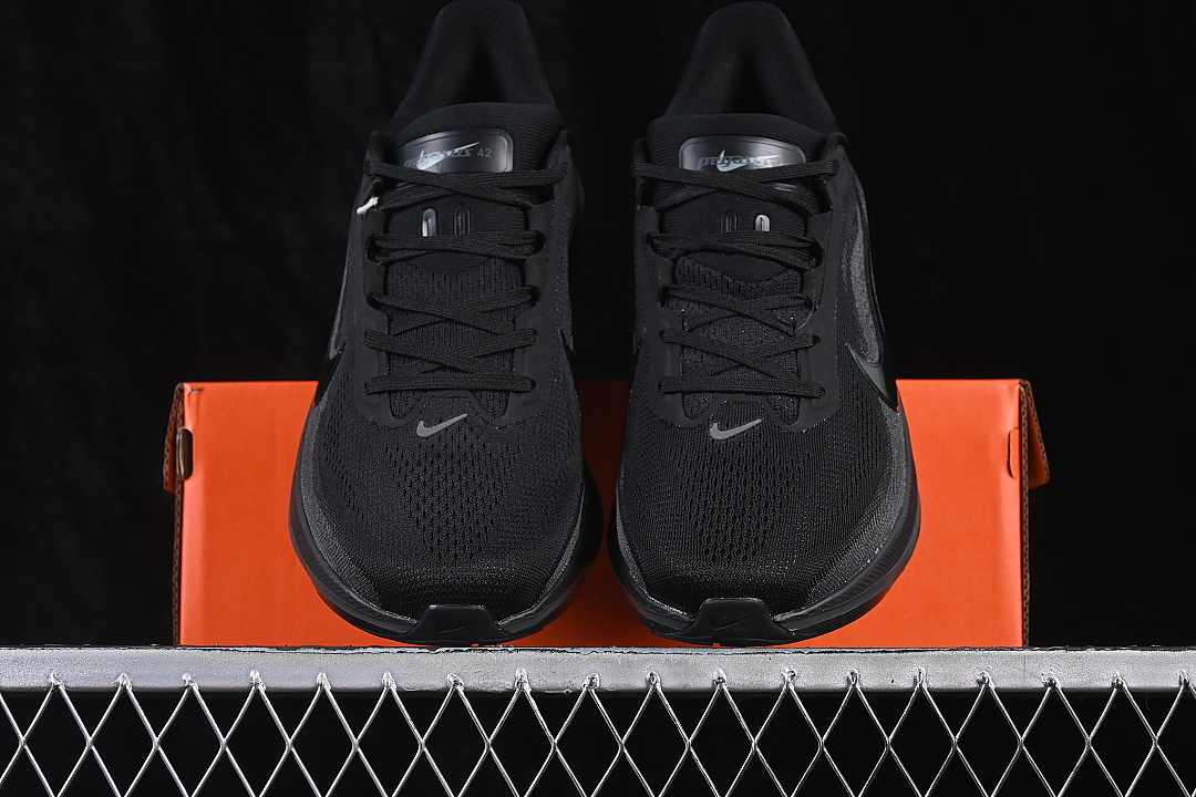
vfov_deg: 18.2
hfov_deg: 27.0
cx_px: 598
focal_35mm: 75
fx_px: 2491
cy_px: 398
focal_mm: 50
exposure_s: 1/60
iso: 160
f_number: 6.3
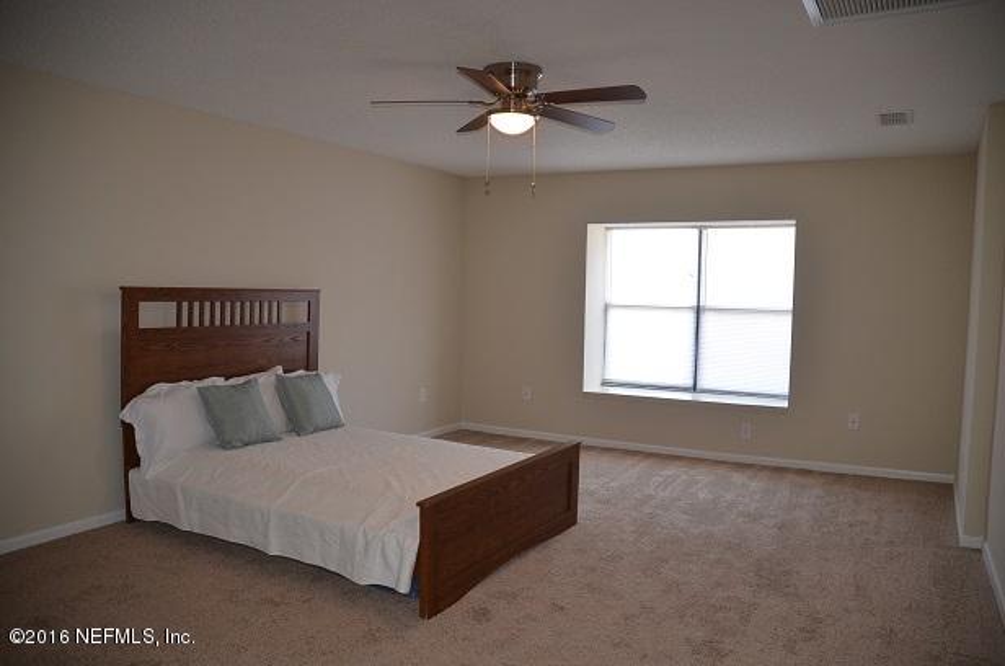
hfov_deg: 67.5
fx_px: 752
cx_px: 502
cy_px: 333
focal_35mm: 27
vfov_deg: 47.7
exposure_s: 1/60
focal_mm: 18
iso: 500
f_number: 3.5
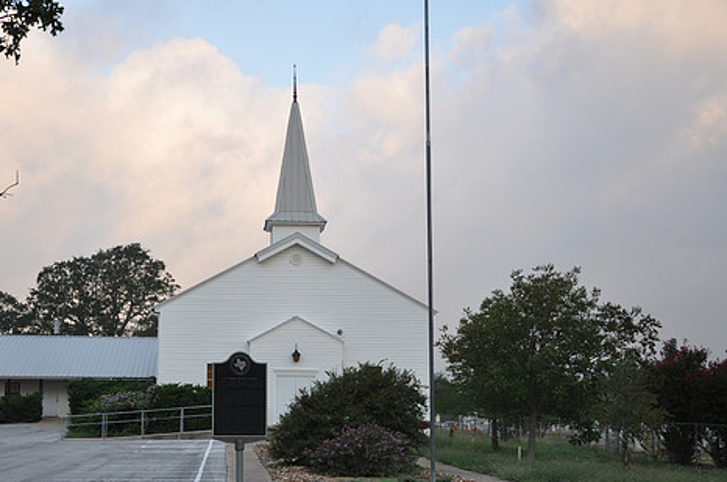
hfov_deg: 35.5
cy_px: 286
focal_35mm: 56
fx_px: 1129
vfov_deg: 24.1
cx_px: 279
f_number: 5.6
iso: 250
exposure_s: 1/125
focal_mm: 30
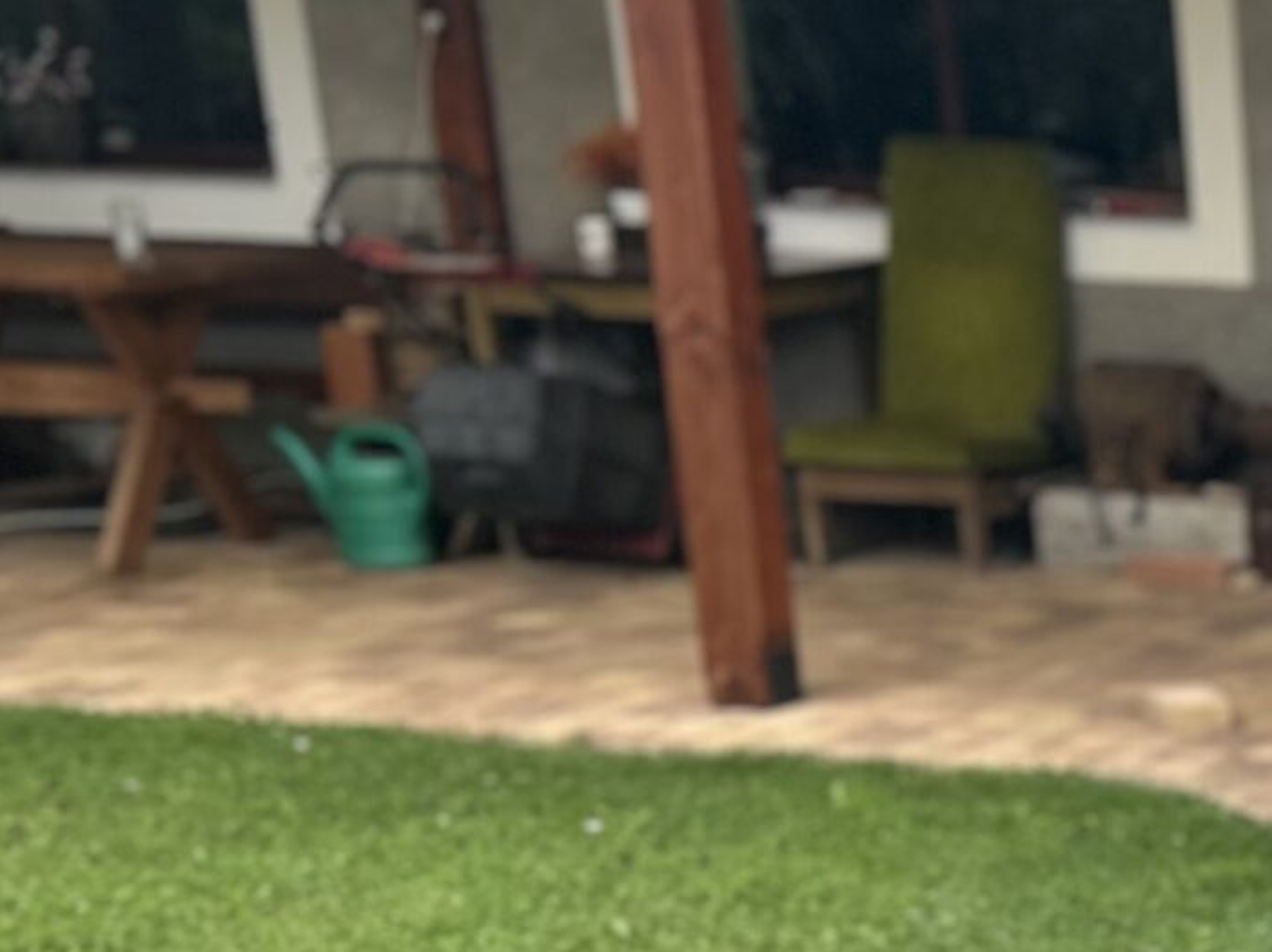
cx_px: 2201
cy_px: 1275
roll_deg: -0.6
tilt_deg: -20.0
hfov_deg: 17.3
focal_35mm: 95
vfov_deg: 14.8
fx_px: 3489
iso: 50
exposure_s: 1/1395
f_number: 1.5
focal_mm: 5.7
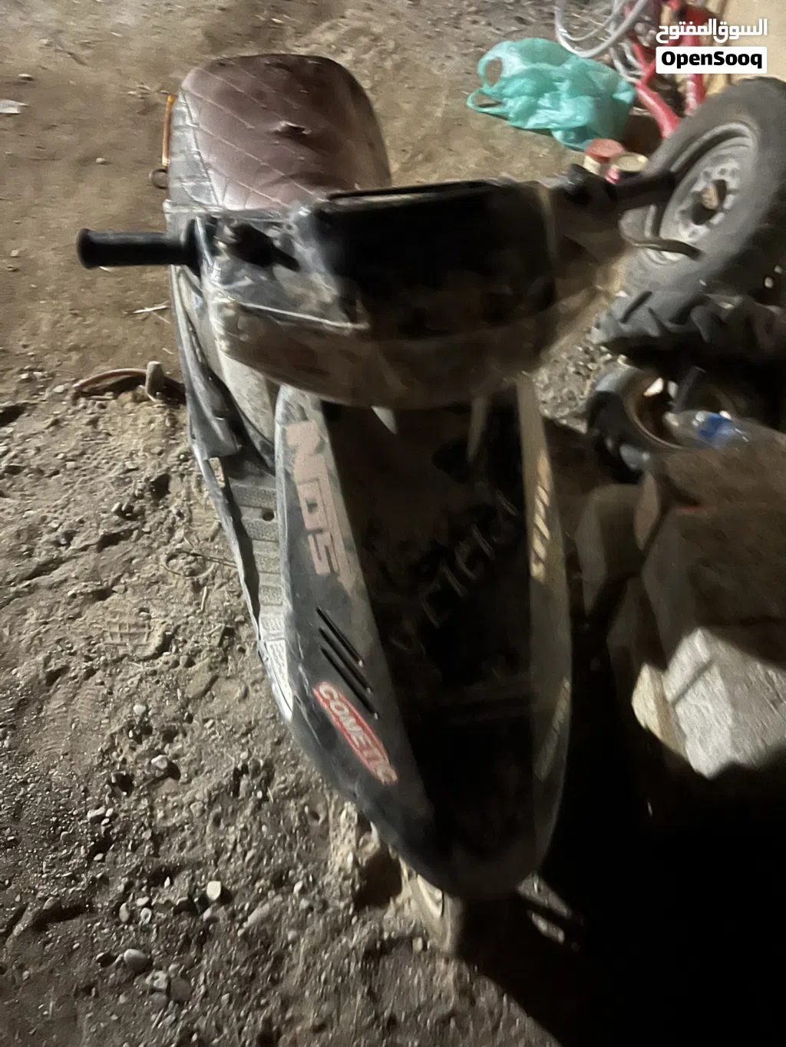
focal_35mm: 26
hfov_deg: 53.1
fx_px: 787
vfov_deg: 67.3
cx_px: 393
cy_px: 524
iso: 1600
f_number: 1.5
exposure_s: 1/9
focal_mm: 5.7
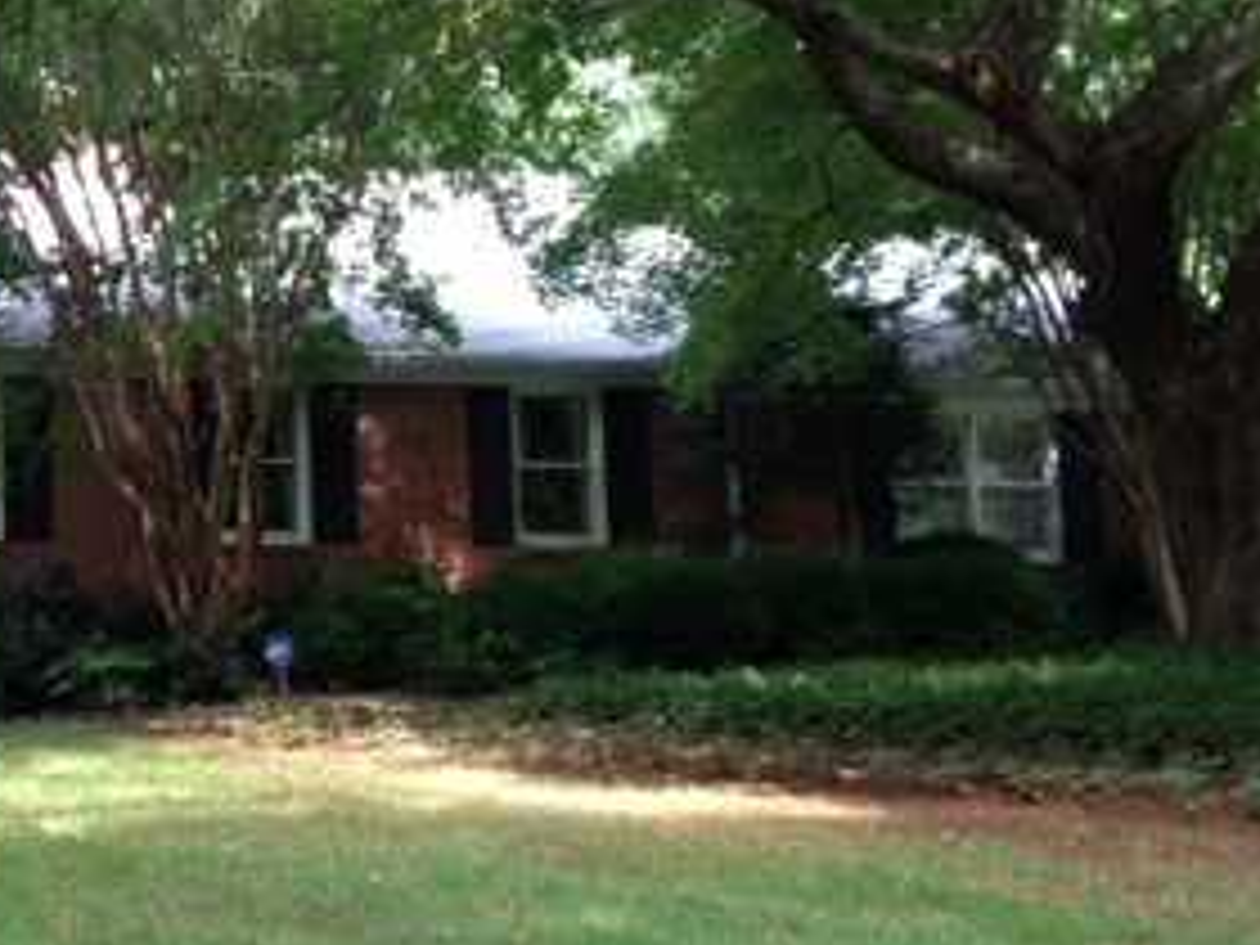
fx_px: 2912
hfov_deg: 23.2
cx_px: -68
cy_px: 342
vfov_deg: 18.4
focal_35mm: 80
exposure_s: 1/60
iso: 80
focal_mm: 4.28
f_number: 2.4
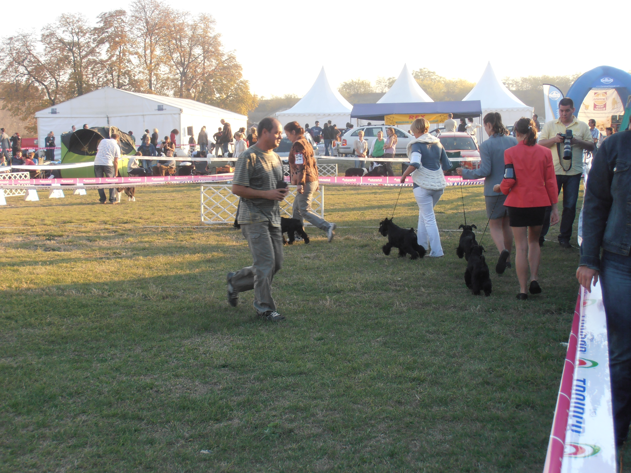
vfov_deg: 25.7
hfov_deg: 33.8
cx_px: 316
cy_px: 236
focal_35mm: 57
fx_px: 1039
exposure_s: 1/100
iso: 80
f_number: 4.5
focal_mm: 10.04
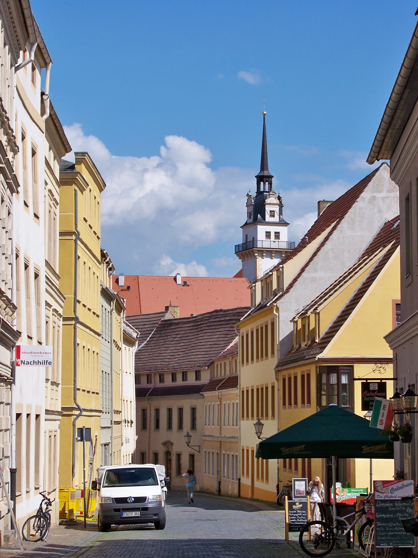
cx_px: 209
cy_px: 279
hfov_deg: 15.4
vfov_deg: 20.4
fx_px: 1546
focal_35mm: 96
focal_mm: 17.6
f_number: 4.5
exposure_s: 1/800
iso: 64
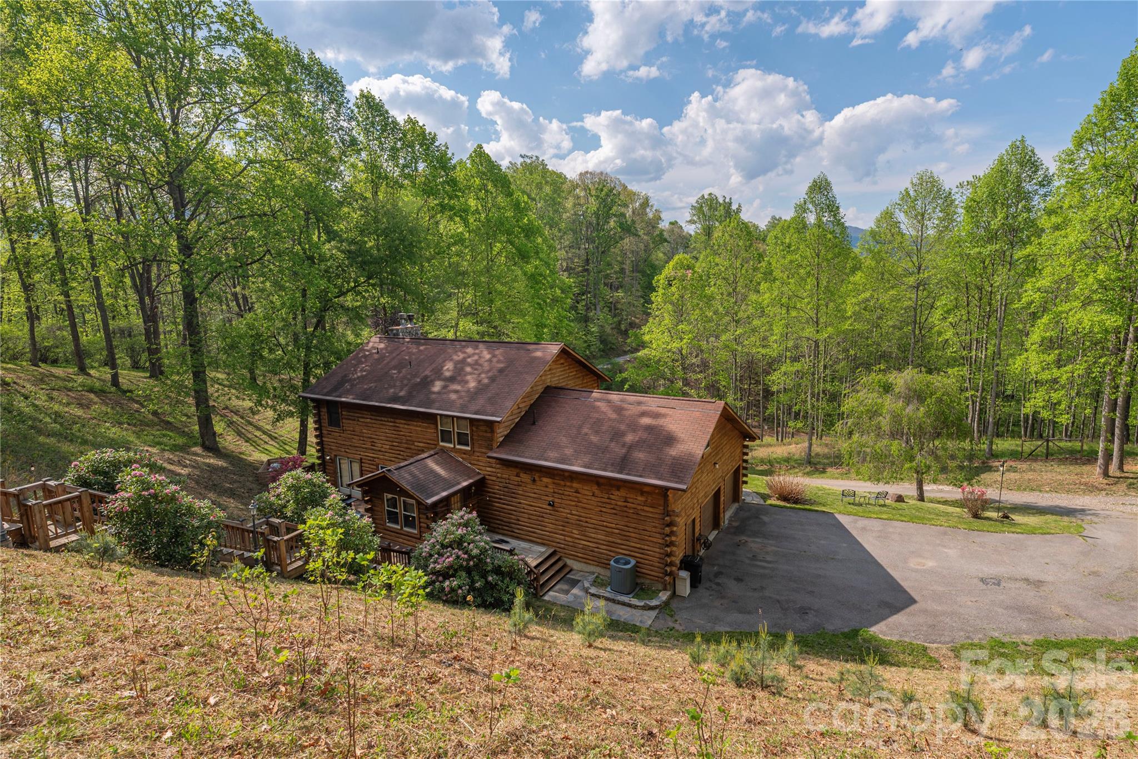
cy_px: 380
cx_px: 569
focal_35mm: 18
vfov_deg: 67.4
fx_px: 569
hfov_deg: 90.0
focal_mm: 18
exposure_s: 1/1600
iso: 320
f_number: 8
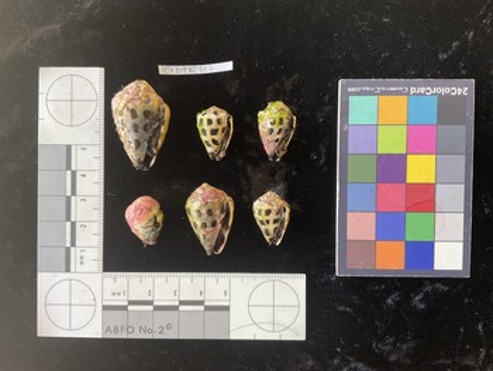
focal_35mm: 29
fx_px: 413
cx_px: 246
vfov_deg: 48.3
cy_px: 186
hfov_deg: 61.6
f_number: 1.8
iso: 64
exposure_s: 1/60
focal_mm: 3
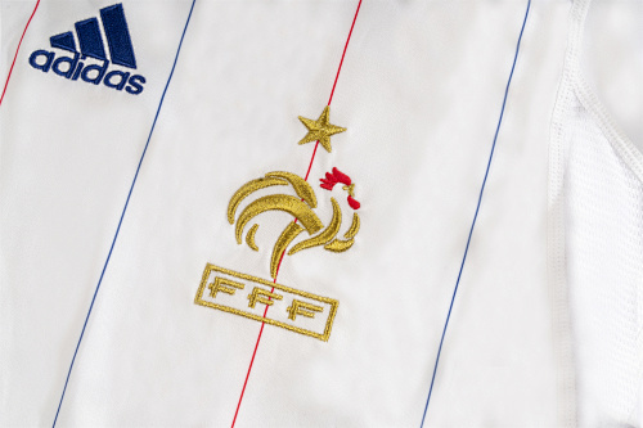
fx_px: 982
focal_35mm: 55
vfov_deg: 24.6
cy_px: 214
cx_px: 322
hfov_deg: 36.3
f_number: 11
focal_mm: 55
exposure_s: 1/125
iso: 100
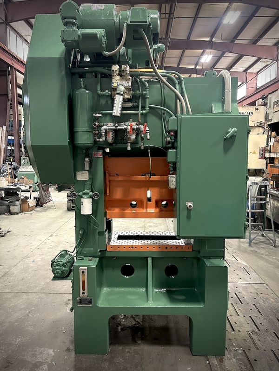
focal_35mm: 26
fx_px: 279
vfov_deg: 67.3
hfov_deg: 53.1
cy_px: 186
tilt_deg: -5.8
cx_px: 140
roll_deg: +1.2
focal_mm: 5.7
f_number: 1.5
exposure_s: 1/40
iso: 500
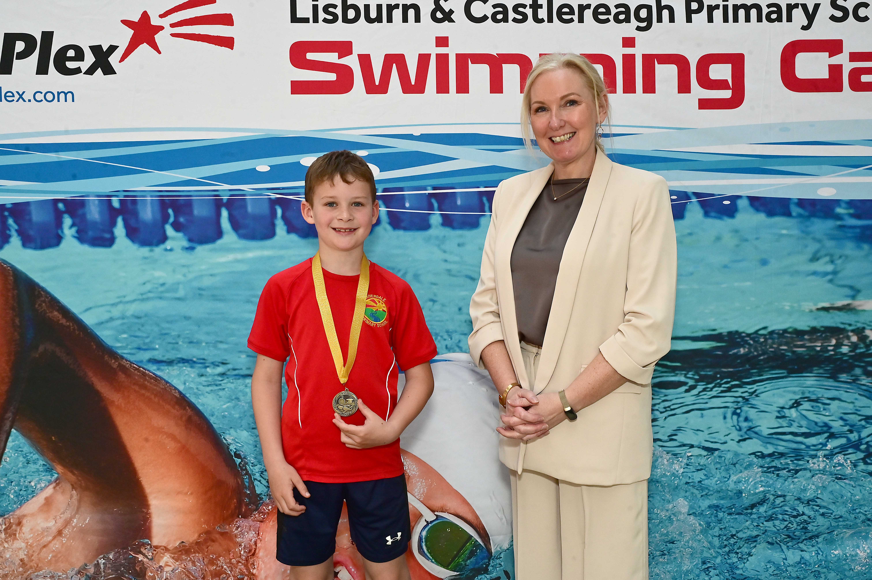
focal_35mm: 37
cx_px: 436
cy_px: 290
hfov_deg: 51.9
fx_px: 896
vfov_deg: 35.9
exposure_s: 1/160
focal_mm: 37
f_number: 13
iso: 1600
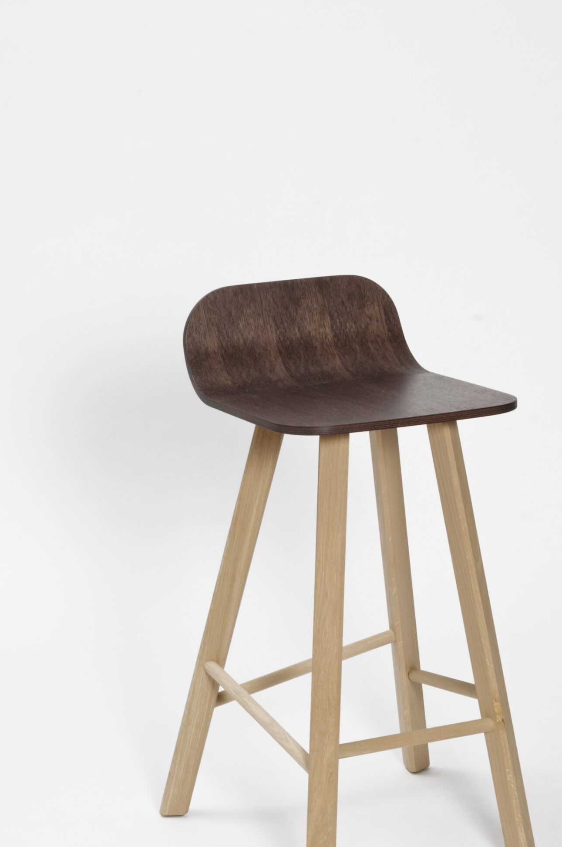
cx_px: 336
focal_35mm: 109
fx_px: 2551
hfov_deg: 12.6
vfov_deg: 18.8
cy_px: 438
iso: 200
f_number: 16
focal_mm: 55
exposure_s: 1/2
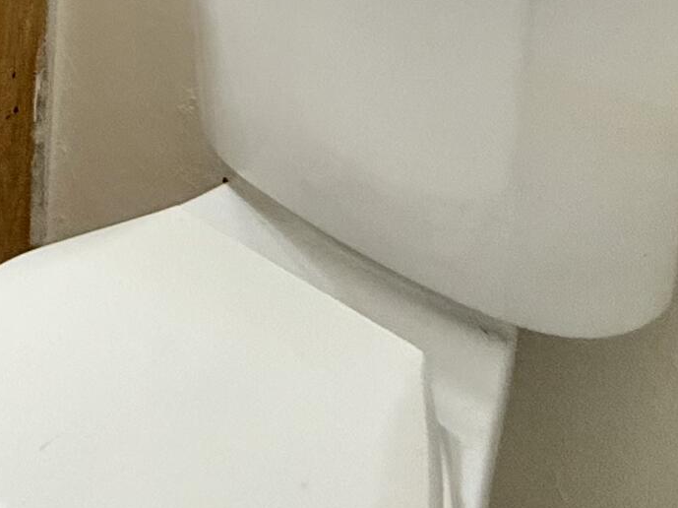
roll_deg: +0.3
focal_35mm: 61
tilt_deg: -5.5
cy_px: -522
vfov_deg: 17.2
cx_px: -246
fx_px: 1194
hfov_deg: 26.1
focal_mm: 2.22
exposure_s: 1/120
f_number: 2.2
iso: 320
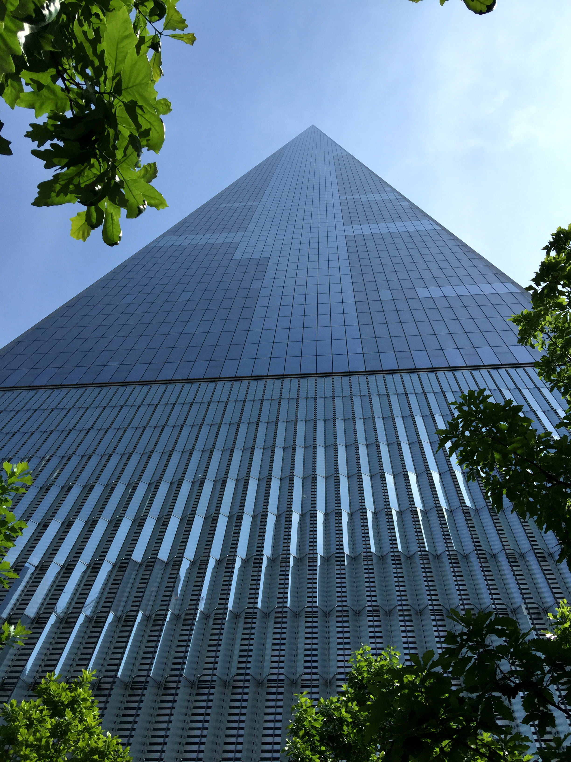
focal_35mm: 29
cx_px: 286
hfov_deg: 48.2
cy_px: 381
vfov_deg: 61.7
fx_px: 638
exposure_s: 1/2639
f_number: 2.2
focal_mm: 4.15
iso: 32
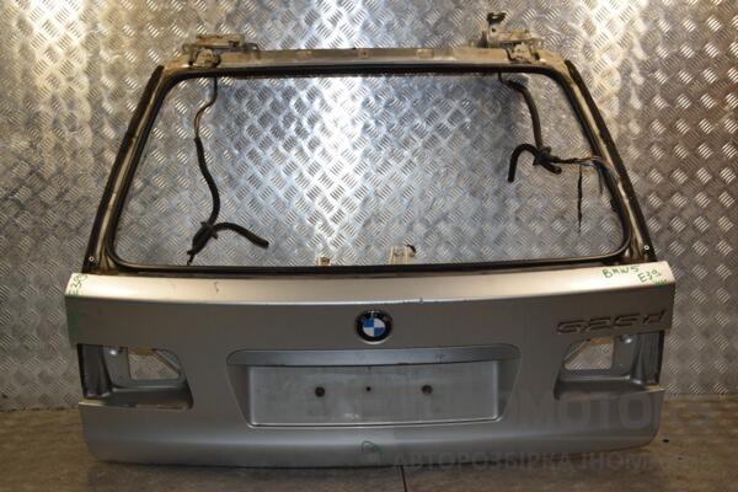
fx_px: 984
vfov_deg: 28.1
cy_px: 246
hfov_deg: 41.1
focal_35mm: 48
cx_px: 369
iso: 800
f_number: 7.1
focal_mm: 32
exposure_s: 1/200
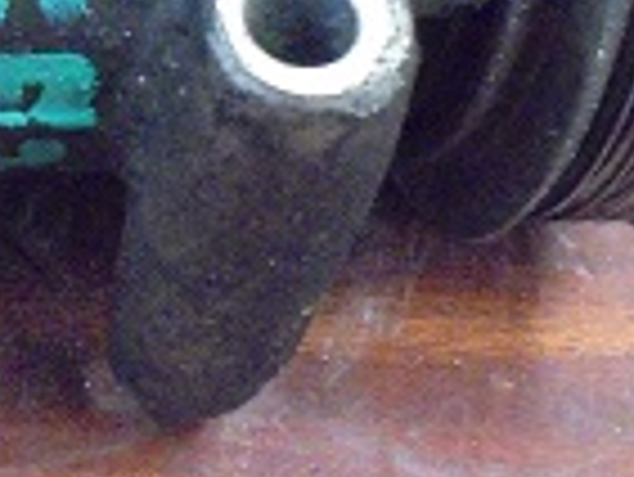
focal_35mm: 106
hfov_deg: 17.3
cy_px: -106
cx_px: -202
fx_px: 1943
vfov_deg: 13.6
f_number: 3.7
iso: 800
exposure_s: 1/13
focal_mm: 5.3
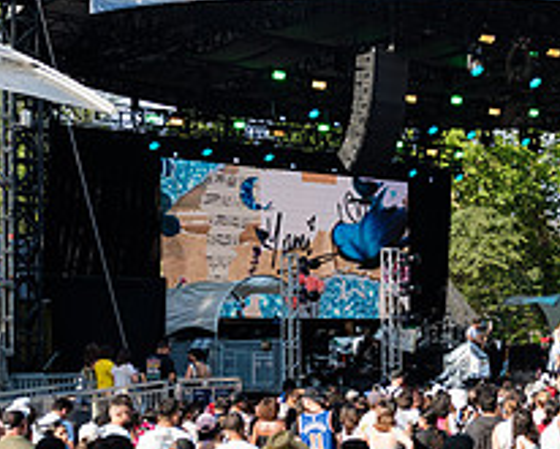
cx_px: 517
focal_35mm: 85
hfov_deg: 21.9
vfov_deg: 18.0
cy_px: 344
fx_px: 1409
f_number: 4.5
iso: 500
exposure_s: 1/800
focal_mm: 32
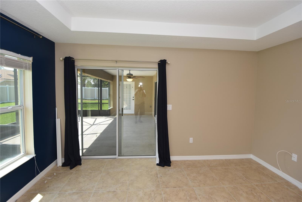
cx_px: 151
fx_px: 126
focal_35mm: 15
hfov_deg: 100.4
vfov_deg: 77.3
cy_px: 101
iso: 200
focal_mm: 10
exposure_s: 1/100
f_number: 5
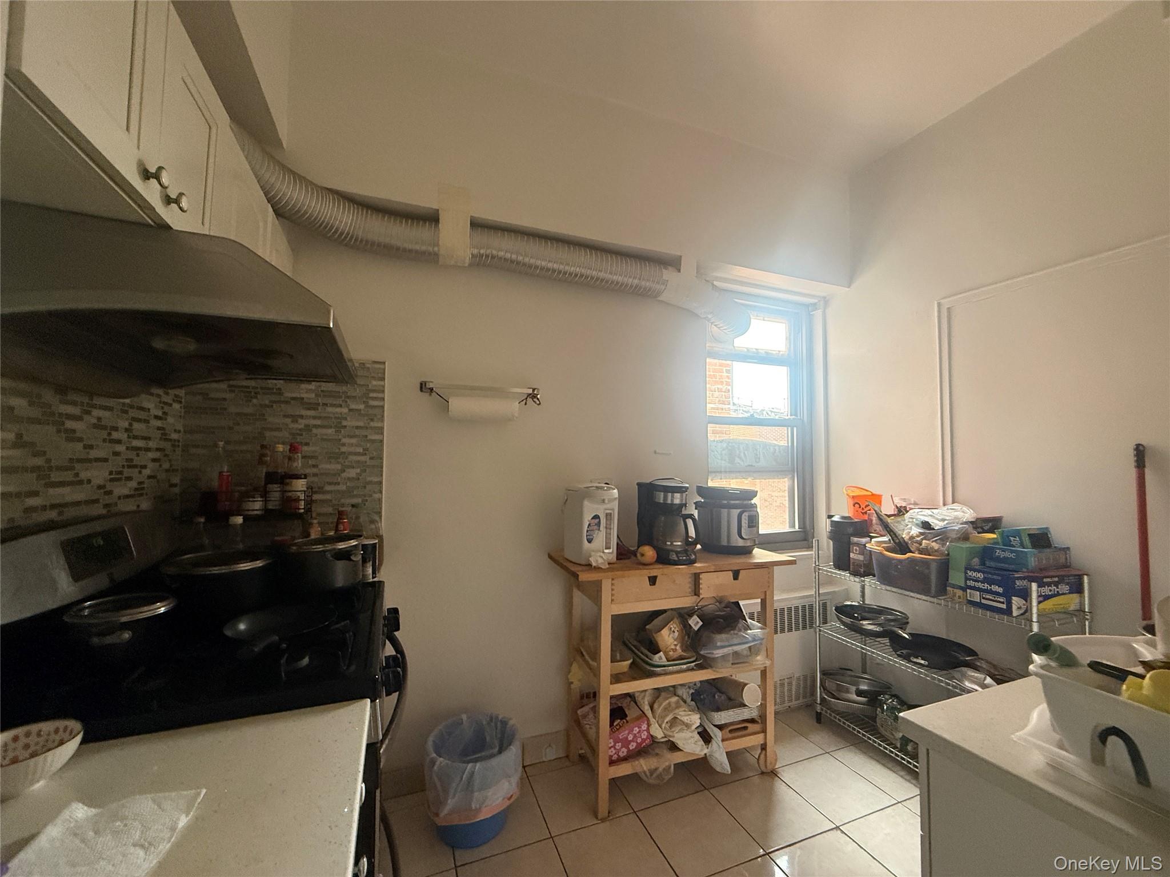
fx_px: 473
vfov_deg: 85.7
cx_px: 585
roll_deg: -0.5
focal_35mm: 14
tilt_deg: +3.1
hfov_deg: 102.1
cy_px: 438
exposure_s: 1/63
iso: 400
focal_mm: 2.22
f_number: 2.2
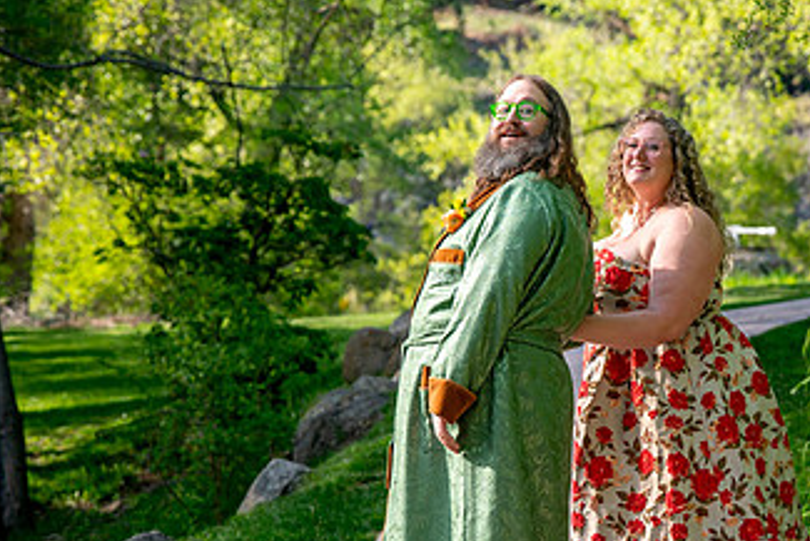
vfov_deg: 11.9
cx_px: 573
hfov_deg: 17.7
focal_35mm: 115
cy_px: 309
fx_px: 2589
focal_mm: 60
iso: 400
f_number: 2.8
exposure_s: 1/1000
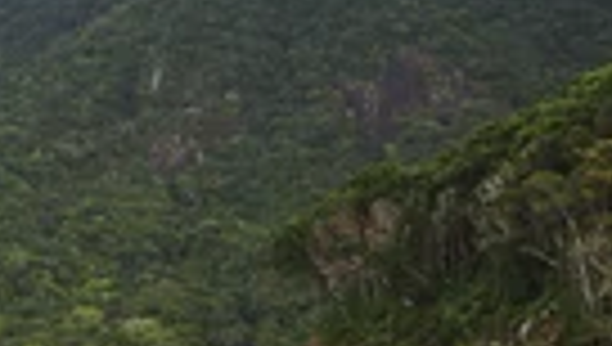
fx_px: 2275
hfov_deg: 14.6
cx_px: -212
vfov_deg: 8.7
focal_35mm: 140
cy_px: 261
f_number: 3.5
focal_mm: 38
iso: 100
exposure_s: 1/250
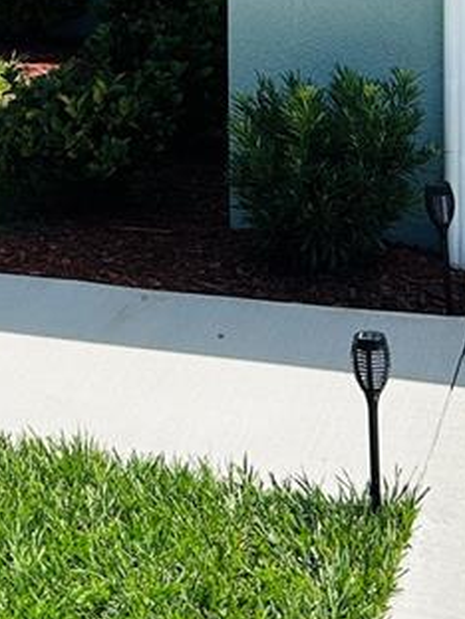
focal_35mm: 100
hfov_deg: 13.9
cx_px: -236
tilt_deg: -4.1
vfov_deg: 18.7
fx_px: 1791
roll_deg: +1.2
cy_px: -105
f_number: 1.5
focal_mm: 5.7
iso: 50
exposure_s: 1/5076
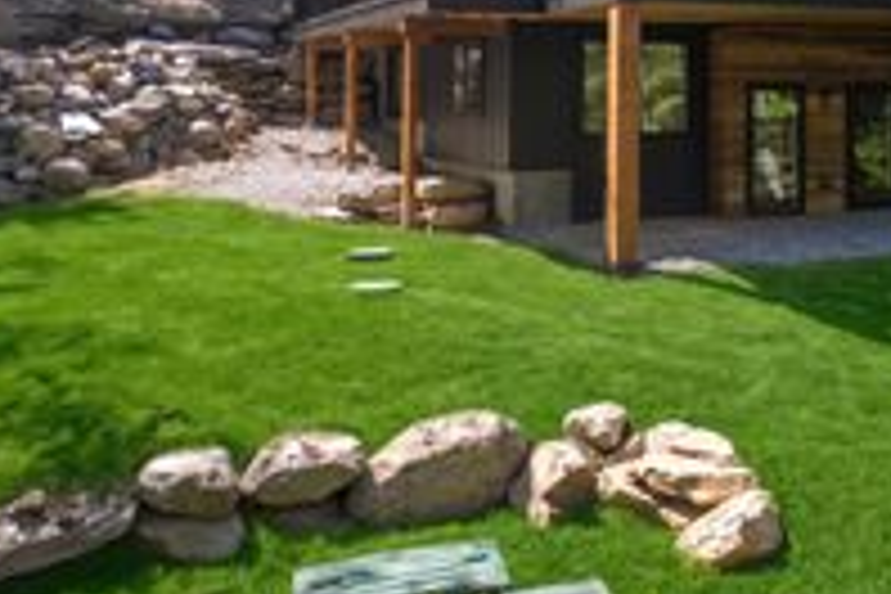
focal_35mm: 48
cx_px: 911
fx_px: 1188
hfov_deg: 36.5
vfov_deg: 26.3
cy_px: -29
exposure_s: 1/120
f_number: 2.8
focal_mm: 8.38
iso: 110
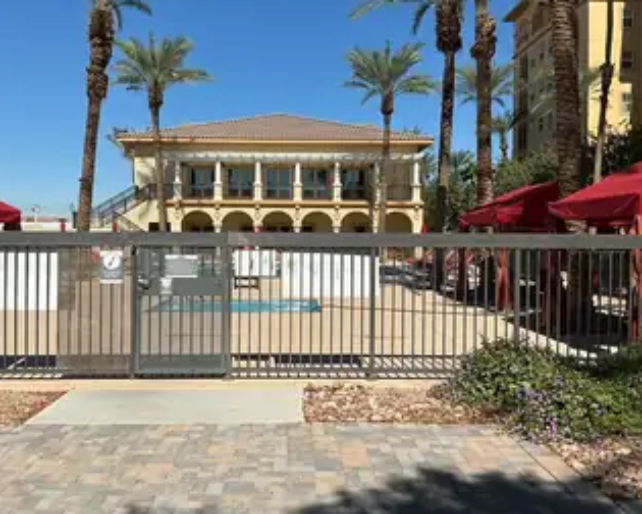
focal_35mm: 36
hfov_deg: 50.3
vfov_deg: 41.2
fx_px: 684
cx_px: 304
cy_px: 251
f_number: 1.8
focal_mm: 3
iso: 25
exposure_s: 1/2959
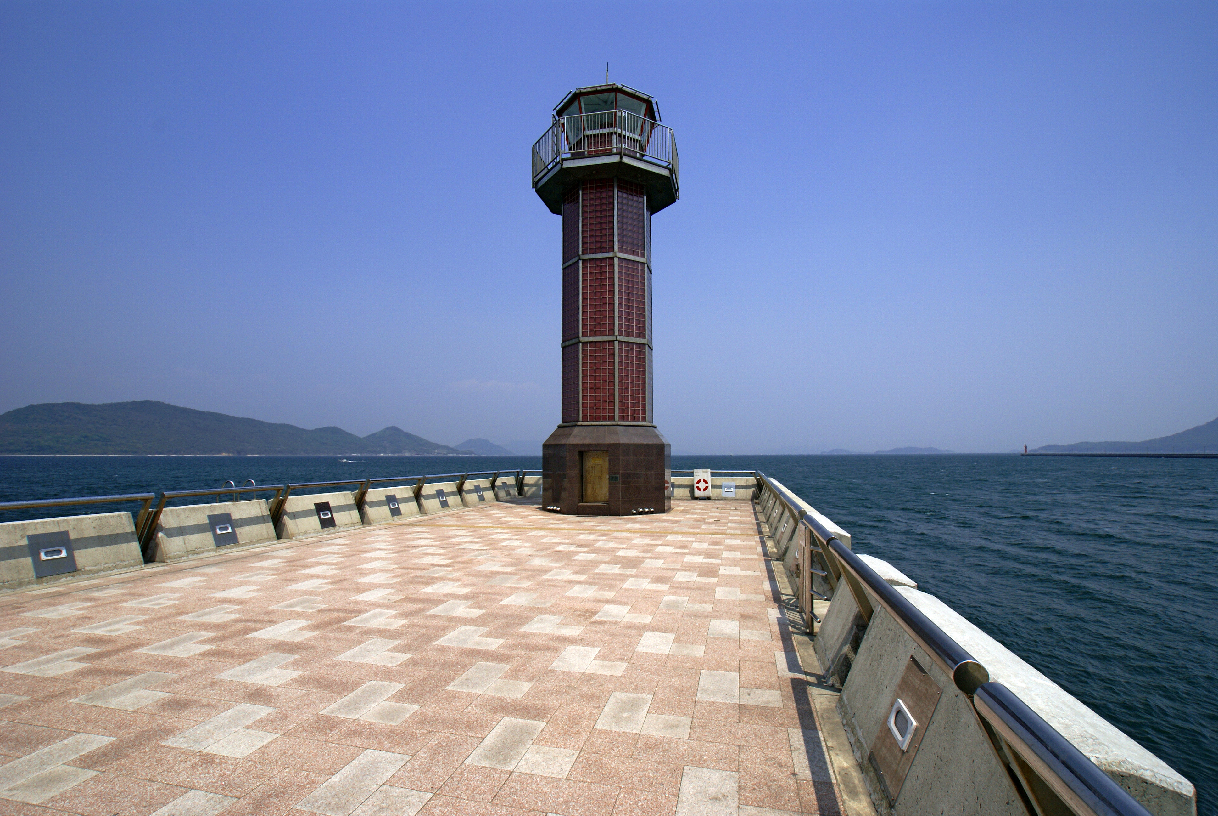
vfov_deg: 72.2
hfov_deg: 94.9
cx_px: 609
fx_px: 559
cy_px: 408
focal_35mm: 16
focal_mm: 11
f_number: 10
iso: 100
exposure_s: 1/125
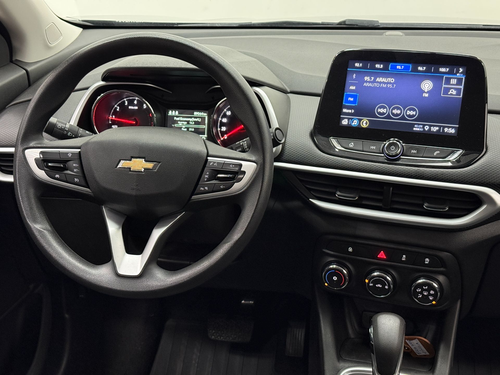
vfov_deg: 30.3
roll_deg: +0.4
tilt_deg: -21.6
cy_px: 188
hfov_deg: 39.7
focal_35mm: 48
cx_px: 250
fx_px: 693
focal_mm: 6.76
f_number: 1.78
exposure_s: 1/40
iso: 500
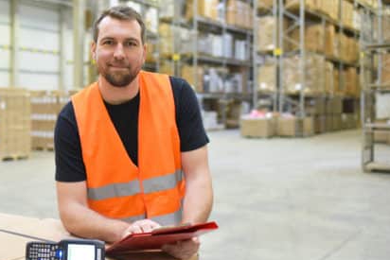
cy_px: 98
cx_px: 110
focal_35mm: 51
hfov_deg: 38.1
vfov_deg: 26.4
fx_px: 553
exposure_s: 1/320
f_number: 2.2
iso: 2500
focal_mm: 35
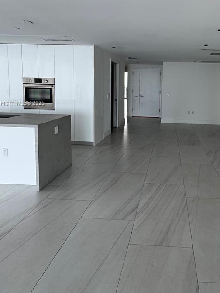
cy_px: 103
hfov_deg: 52.8
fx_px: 212
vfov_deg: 67.9
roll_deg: -1.2
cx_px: 161
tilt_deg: -6.1
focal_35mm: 25
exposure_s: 1/107
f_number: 2.2
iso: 40
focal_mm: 2.22
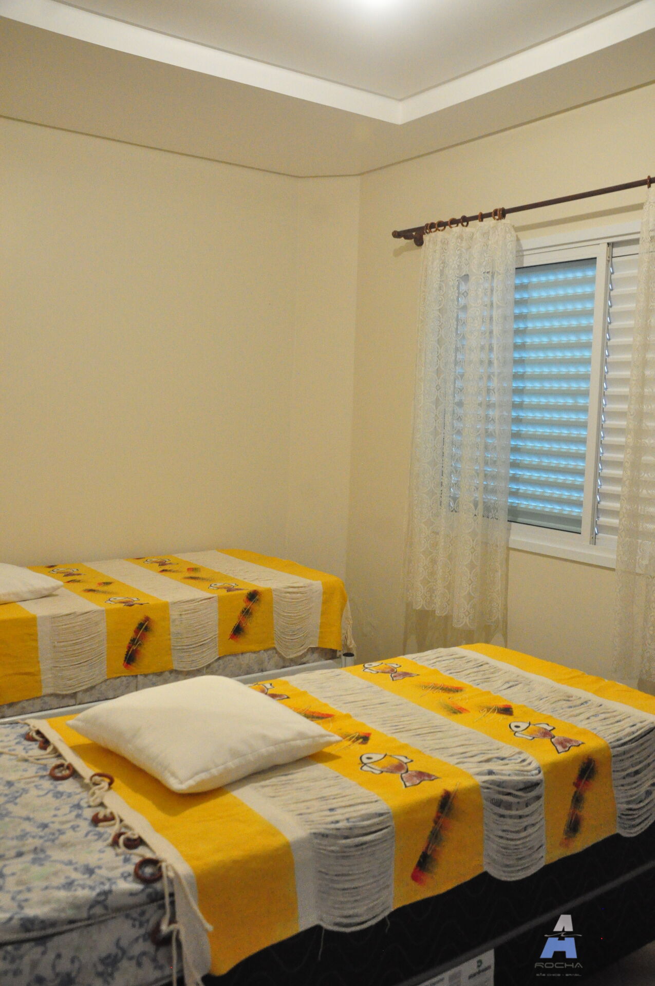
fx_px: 903
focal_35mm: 33
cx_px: 328
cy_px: 493
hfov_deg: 39.9
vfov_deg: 57.3
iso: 3200
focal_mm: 22
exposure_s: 1/25
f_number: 7.1
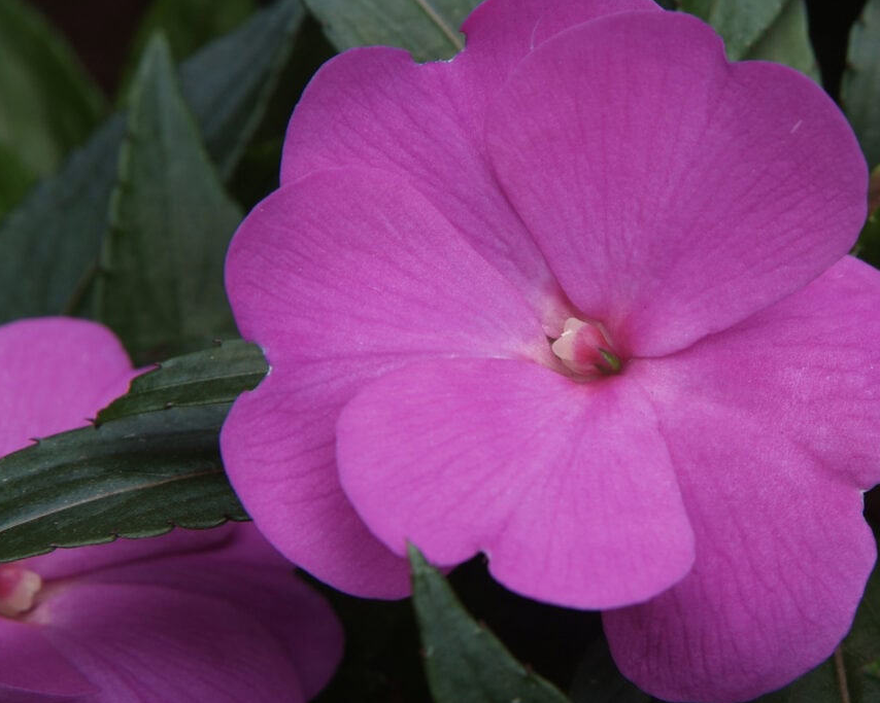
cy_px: 345
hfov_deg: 11.4
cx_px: 591
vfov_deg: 9.1
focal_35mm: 169
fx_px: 4401
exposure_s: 1/60
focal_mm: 85
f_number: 9.5
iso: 200
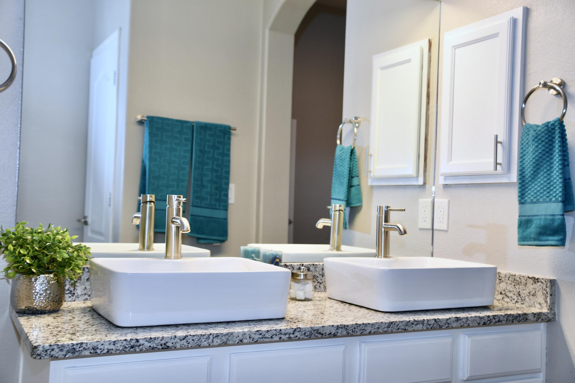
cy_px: 192
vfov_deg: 34.2
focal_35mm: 39
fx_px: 623
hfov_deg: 49.6
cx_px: 288
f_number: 4
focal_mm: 26
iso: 200
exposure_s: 1/80
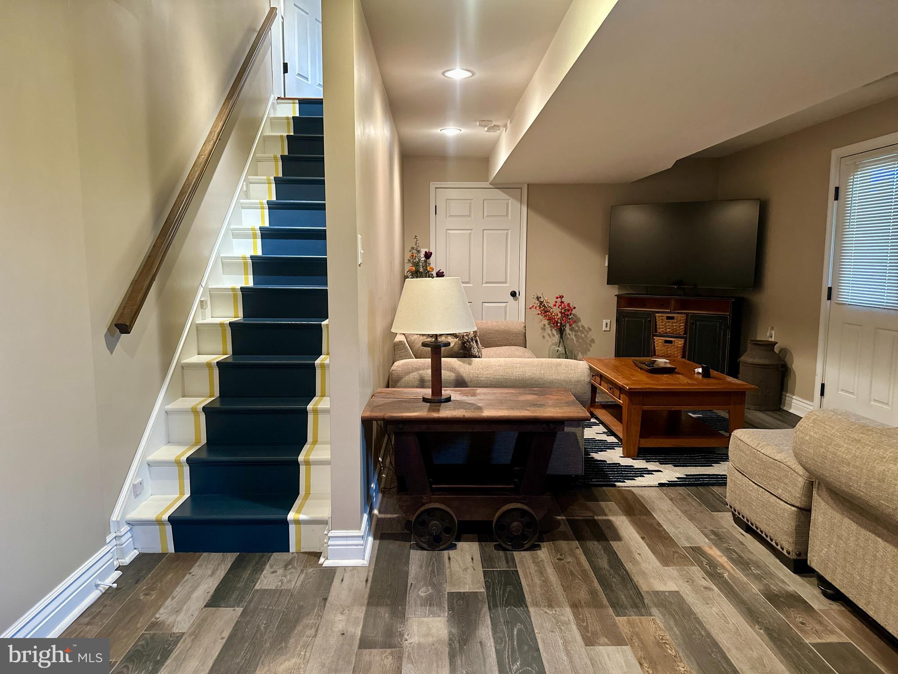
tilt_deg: -6.9
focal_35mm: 24
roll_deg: -0.7
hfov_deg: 71.6
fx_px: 623
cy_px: 337
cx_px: 449
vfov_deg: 56.8
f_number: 1.78
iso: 500
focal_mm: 6.86
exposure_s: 1/60
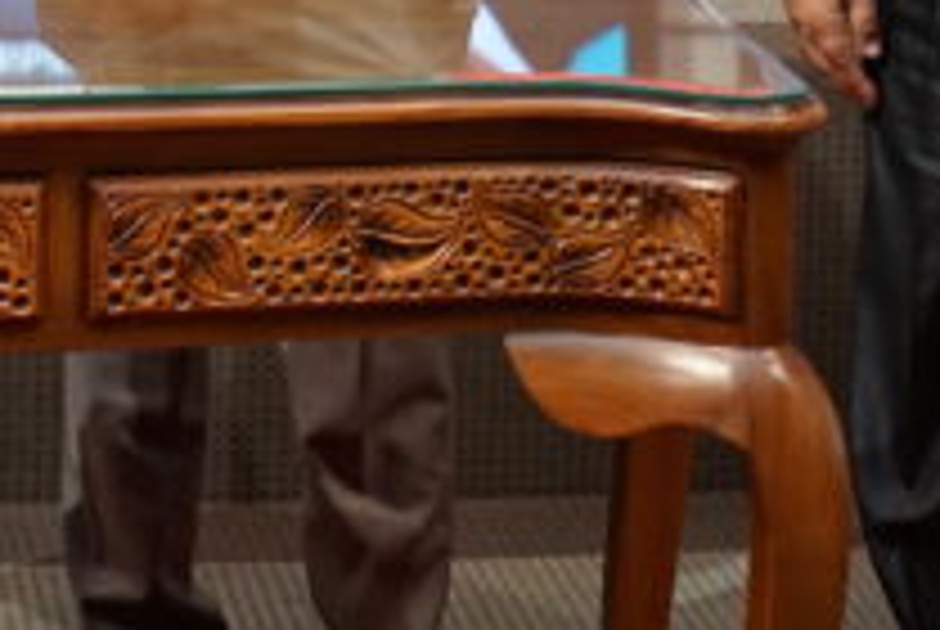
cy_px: -518
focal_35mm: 154
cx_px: -180
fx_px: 4027
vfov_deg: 8.6
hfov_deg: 13.0
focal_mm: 42
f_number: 2.8
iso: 1250
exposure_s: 1/125
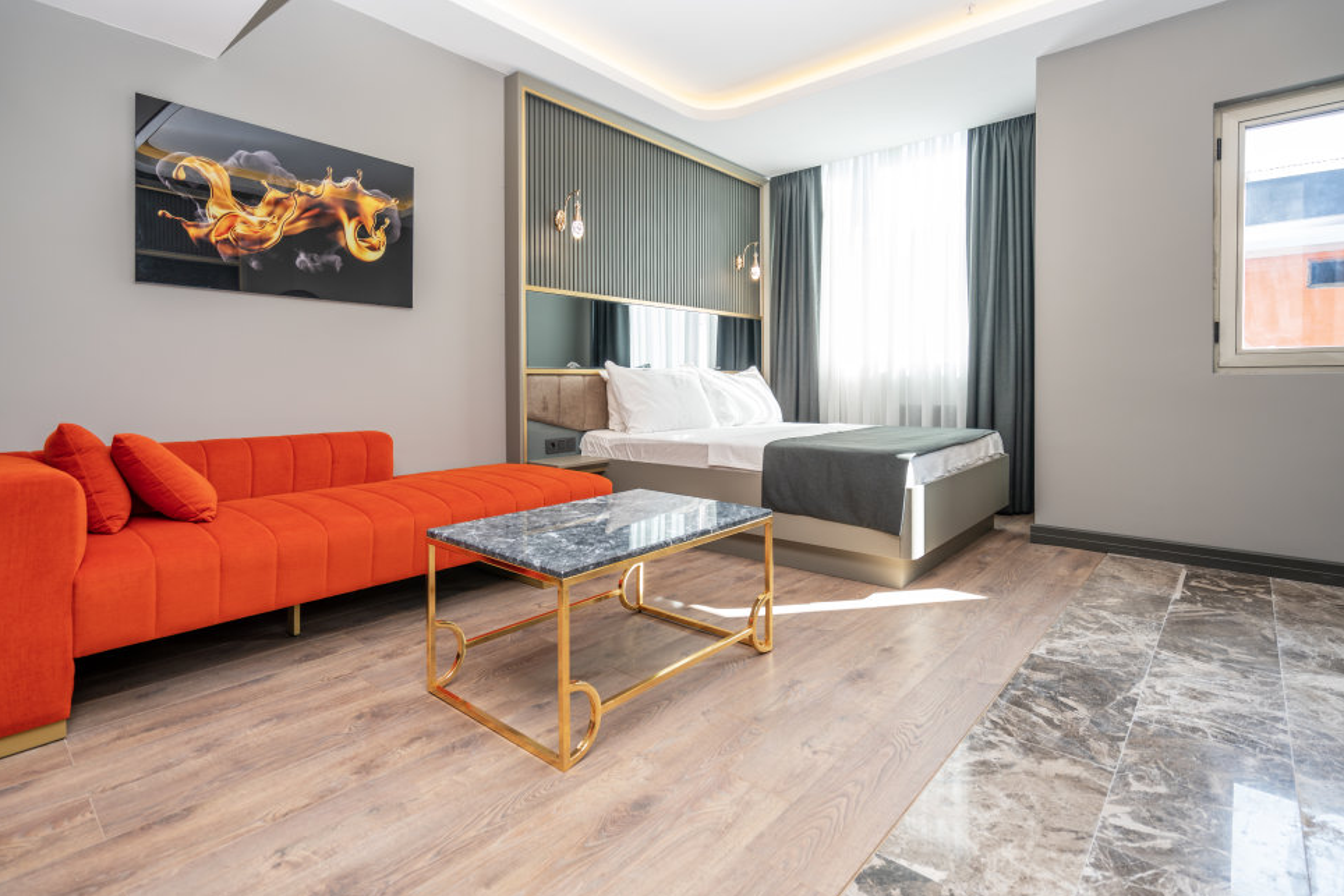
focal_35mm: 17
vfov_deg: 70.4
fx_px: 635
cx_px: 665
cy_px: 431
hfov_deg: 93.3
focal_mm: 16
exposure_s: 1/20
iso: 100
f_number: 4
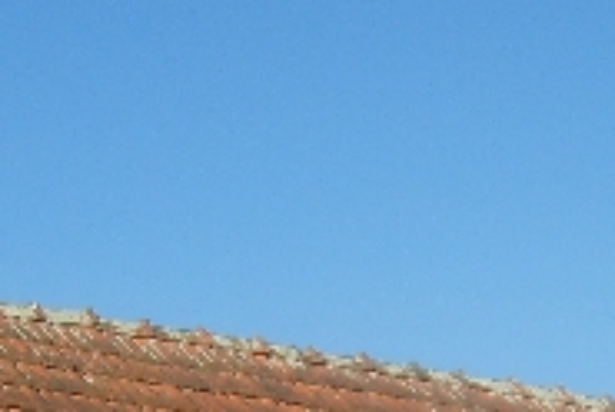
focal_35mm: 157
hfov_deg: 13.0
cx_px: 545
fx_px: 2686
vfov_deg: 8.4
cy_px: 744
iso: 50
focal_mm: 5.8
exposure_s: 1/1000
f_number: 2.8
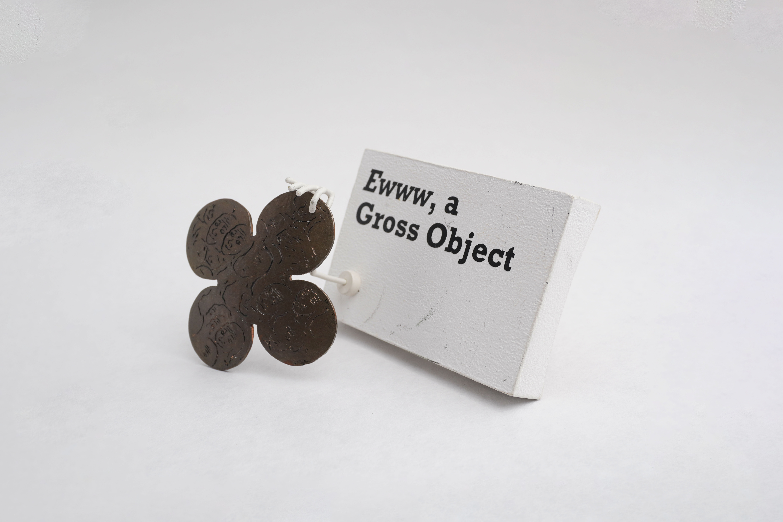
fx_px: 979
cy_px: 261
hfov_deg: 43.6
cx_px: 392
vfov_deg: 29.9
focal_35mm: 45
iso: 200
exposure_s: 1/80
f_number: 8
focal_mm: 30
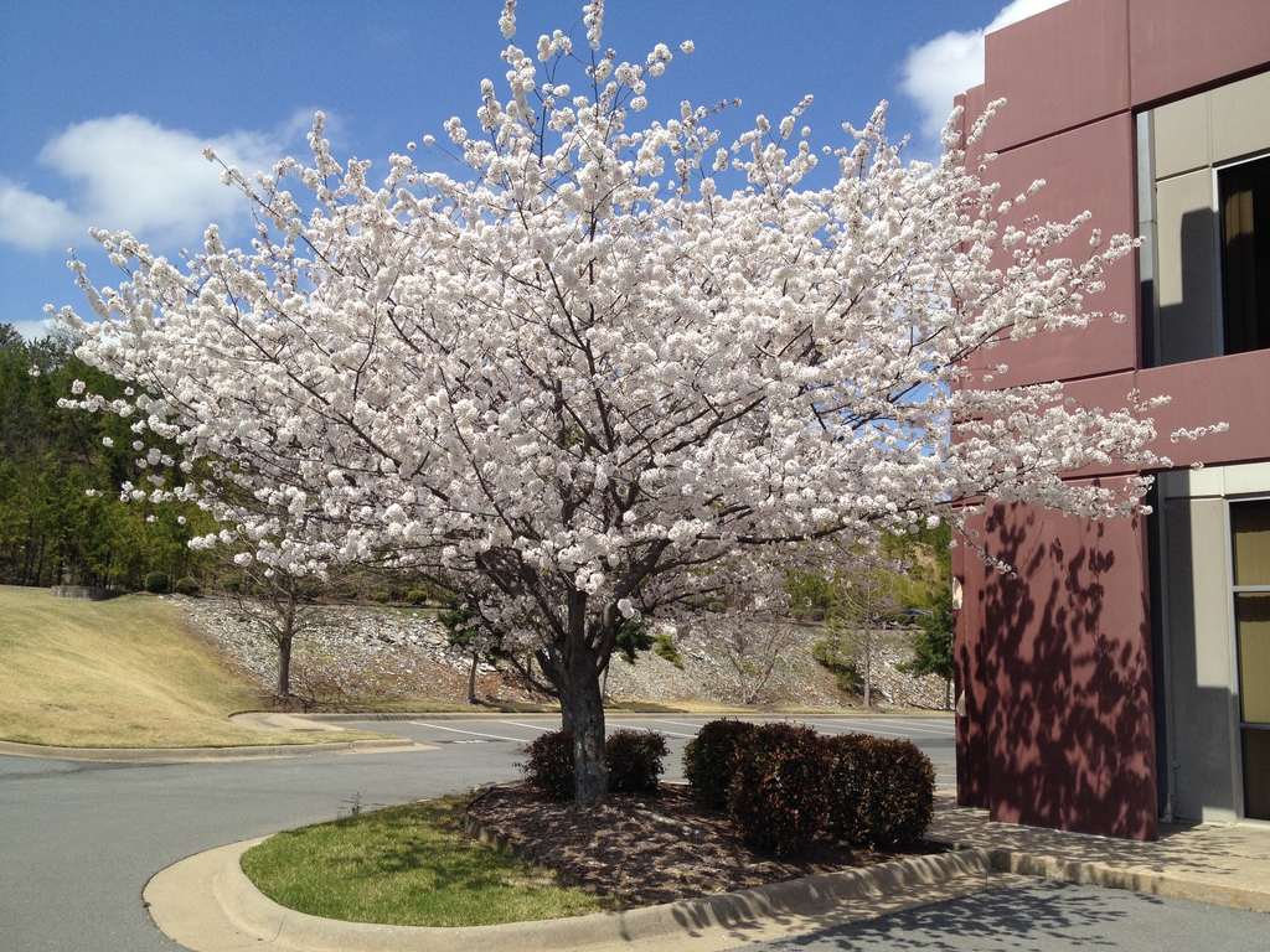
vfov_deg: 40.7
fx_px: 1284
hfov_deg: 52.6
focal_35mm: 35
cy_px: 476
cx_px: 635
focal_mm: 4.28
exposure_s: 1/2404
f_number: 2.4
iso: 50
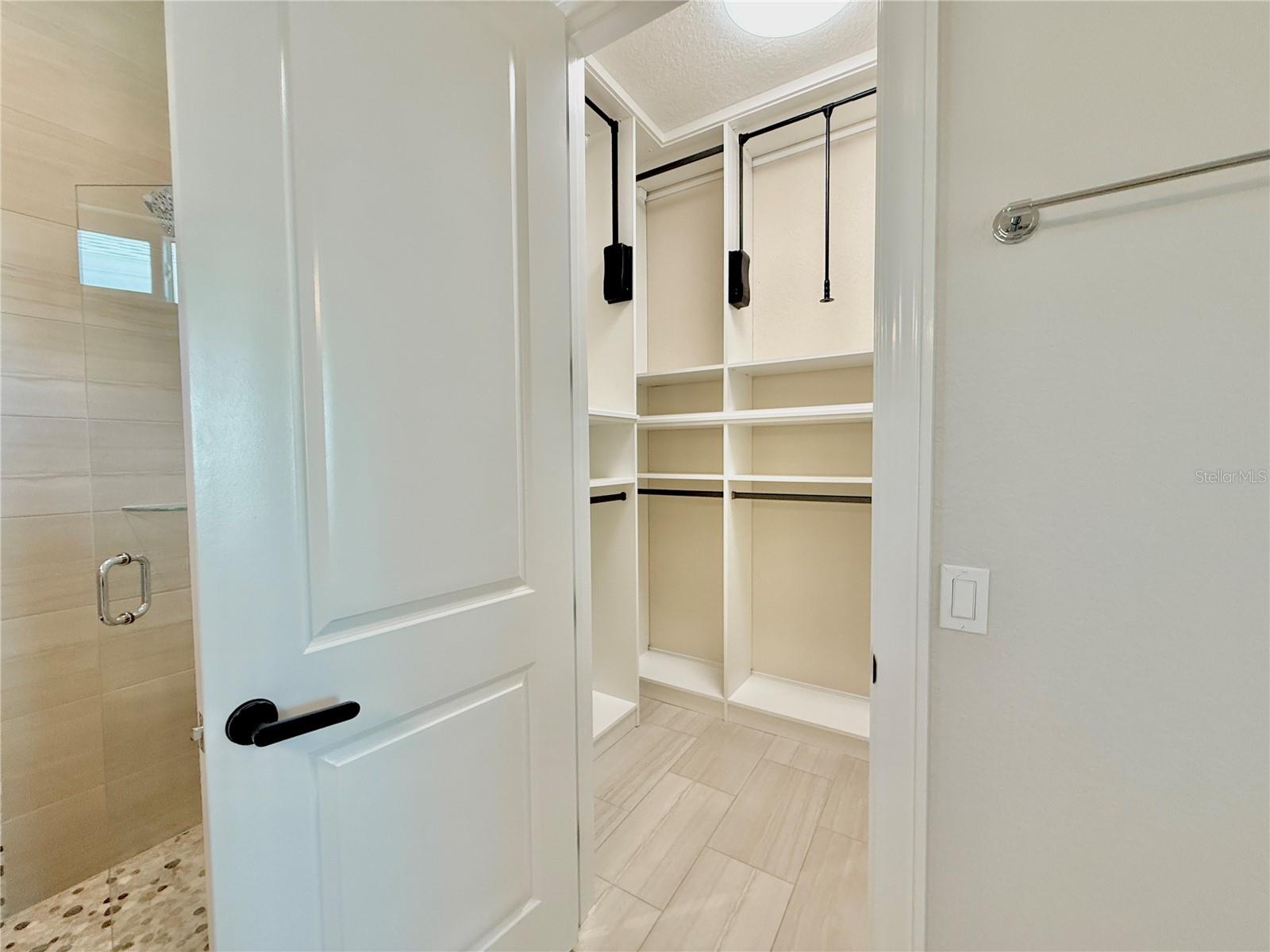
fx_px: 514
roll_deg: +0.2
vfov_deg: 85.7
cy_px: 476
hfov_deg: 102.1
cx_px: 635
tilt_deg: -2.2
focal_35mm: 14
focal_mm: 2.22
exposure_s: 1/120
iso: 200
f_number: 2.2
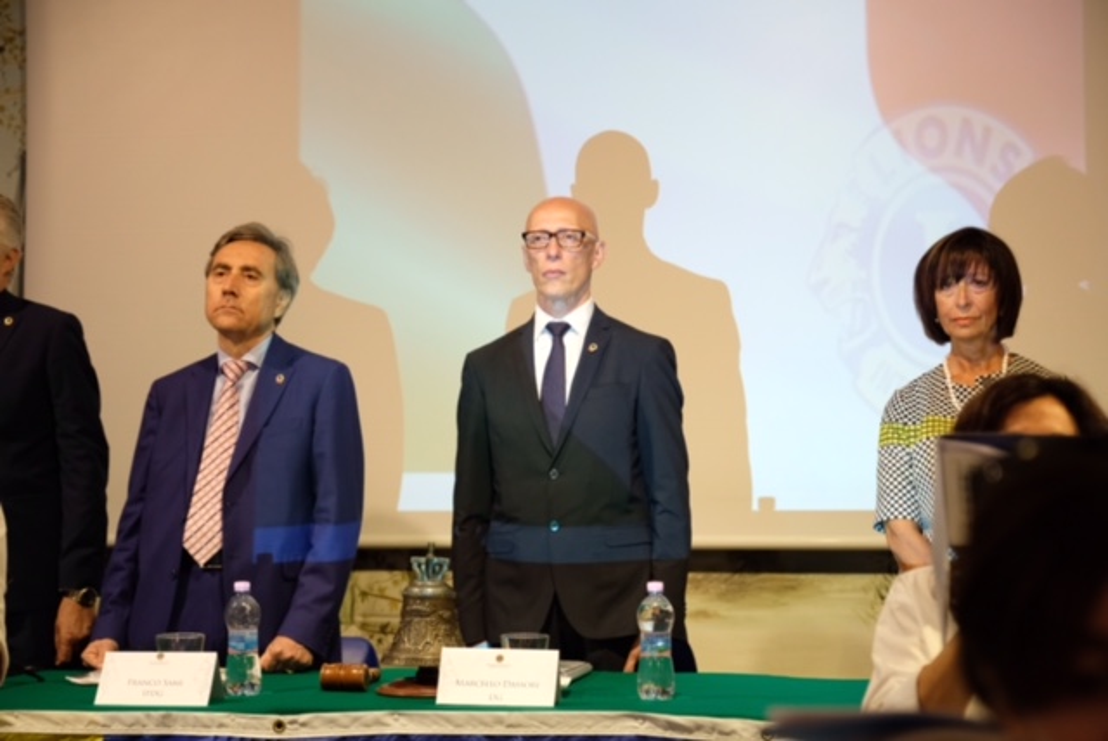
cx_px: 554
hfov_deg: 29.6
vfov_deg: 20.1
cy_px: 370
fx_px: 2095
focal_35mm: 68
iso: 1600
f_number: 2.8
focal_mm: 45.5
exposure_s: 1/420
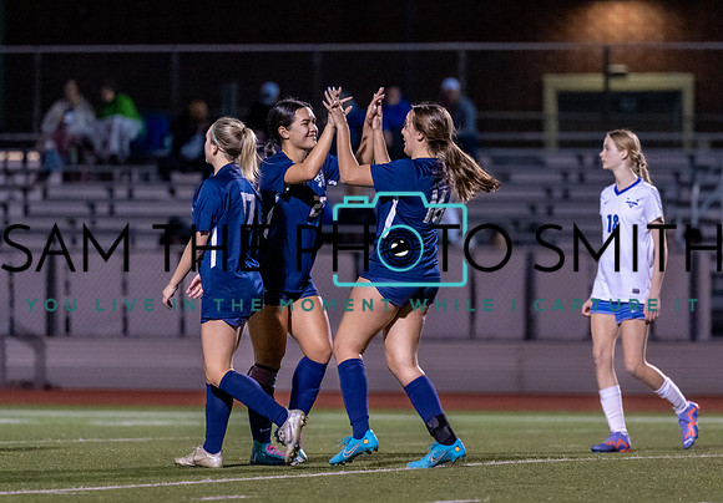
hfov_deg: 6.0
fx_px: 6860
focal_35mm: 337
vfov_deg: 4.2
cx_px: 403
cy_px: 252
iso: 4000
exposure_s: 1/1000
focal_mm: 200
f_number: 2.8
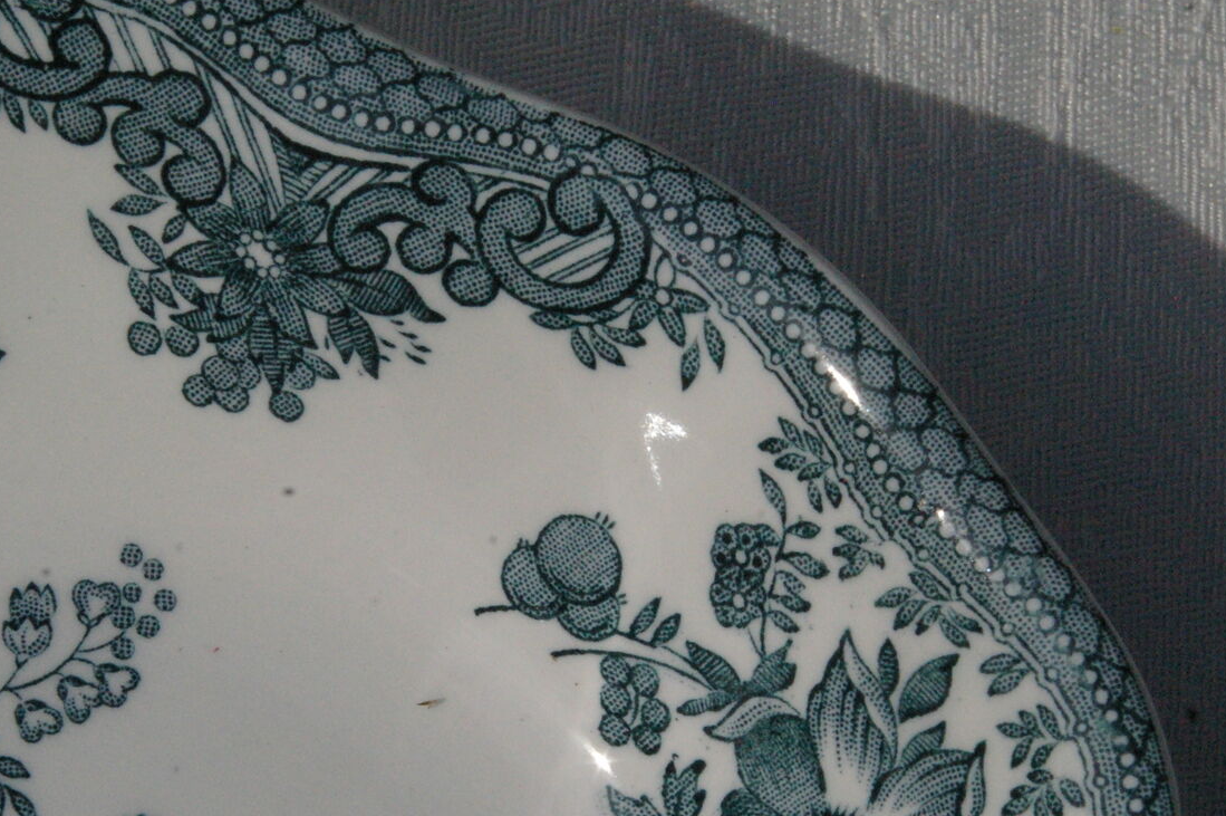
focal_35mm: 71
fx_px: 2416
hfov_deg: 28.4
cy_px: 594
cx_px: 501
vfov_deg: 19.1
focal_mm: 26
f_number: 13
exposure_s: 1/1000
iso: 1600
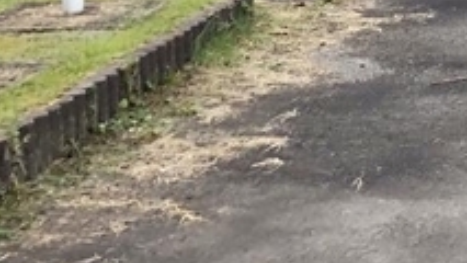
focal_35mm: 129
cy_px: -229
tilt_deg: -0.1
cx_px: 923
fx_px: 1598
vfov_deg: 9.0
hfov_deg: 14.1
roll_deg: -0.6
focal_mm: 4
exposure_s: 1/979
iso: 20
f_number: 1.8
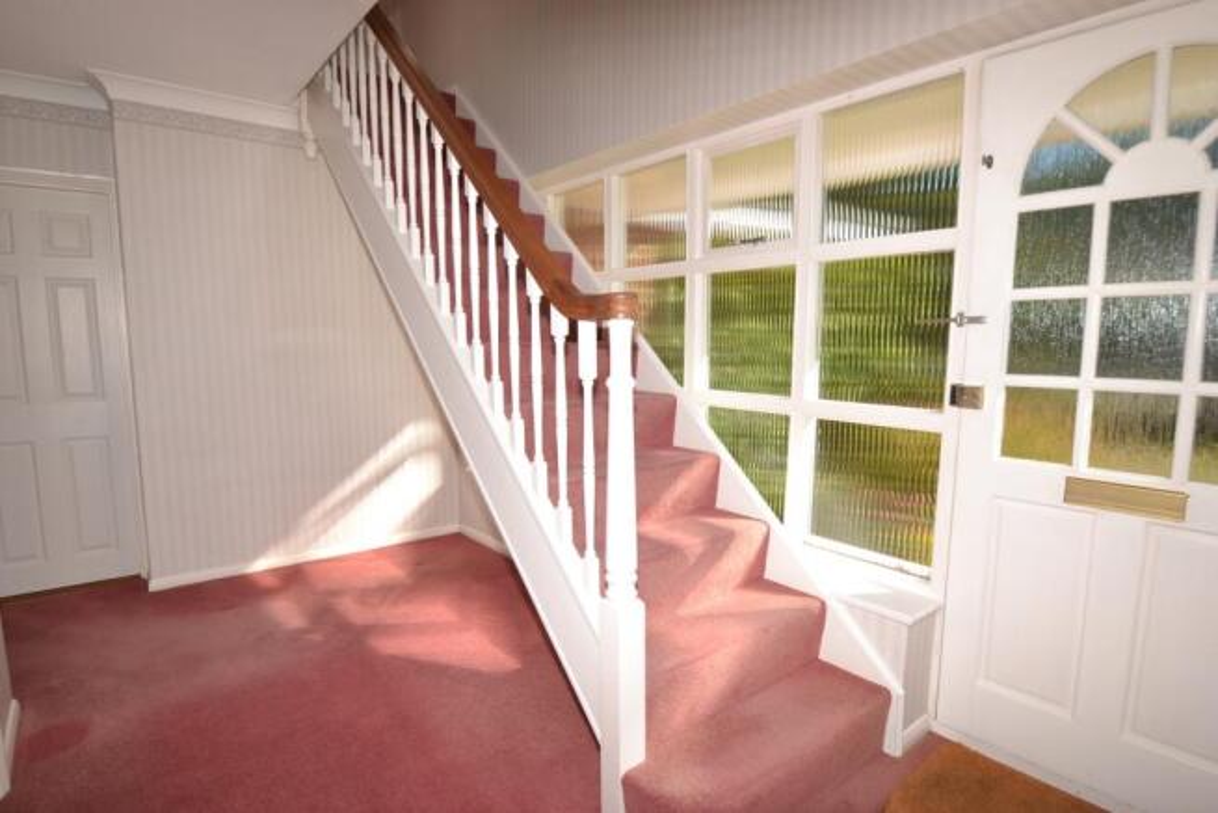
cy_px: 406
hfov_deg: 90.0
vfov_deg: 67.4
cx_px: 609
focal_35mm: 18
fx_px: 609
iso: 100
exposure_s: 1/160
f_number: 6.3
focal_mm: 12
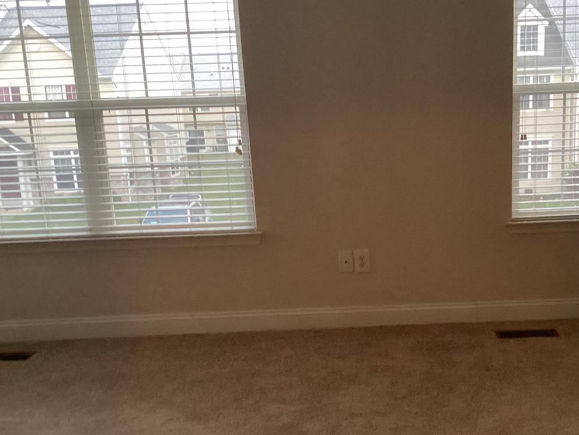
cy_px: 270
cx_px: 382
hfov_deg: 41.6
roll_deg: +3.1
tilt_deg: -17.1
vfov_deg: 32.0
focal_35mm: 45
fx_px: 753
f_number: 2.4
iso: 400
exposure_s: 1/60
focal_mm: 3.3
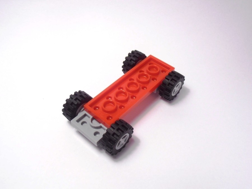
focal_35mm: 37
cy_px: 94
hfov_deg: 50.1
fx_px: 269
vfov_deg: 38.7
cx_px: 126
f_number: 3.9
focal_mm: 6.61
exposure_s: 1/80
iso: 80
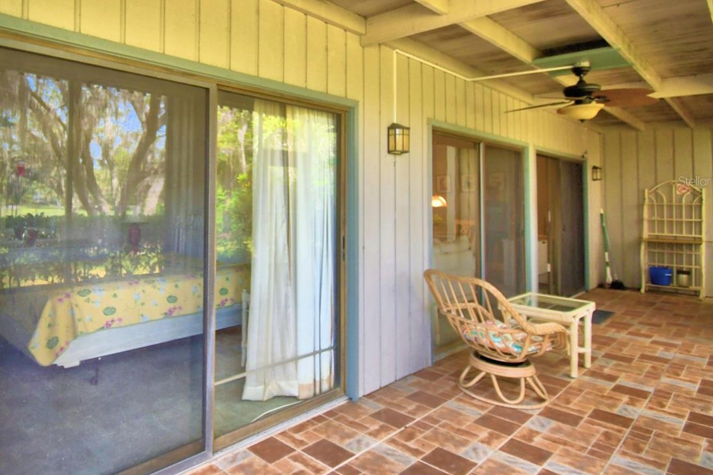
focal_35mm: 22
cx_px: 214
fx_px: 436
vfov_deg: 56.6
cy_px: 181
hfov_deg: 75.0
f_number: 4.5
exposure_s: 1/100
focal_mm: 10
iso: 400
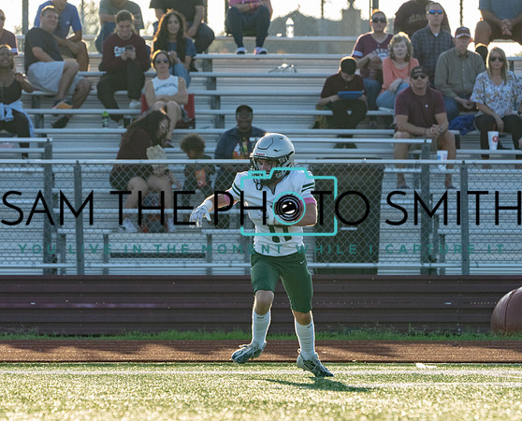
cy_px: 259
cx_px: 259
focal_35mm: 477
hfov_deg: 4.0
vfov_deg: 3.3
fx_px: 7392
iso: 1600
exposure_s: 1/1250
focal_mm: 330
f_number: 8
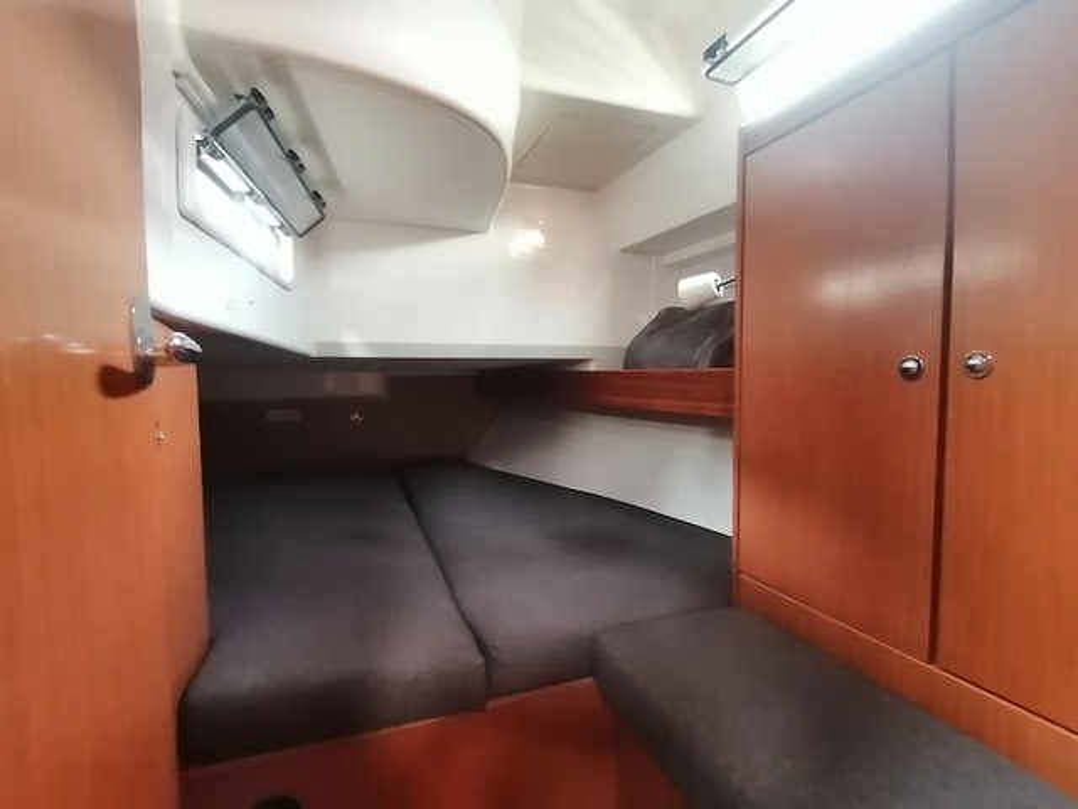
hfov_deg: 91.0
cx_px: 539
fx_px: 529
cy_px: 404
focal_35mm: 17
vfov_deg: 74.7
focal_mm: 1.78
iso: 640
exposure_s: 1/16.7
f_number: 2.4
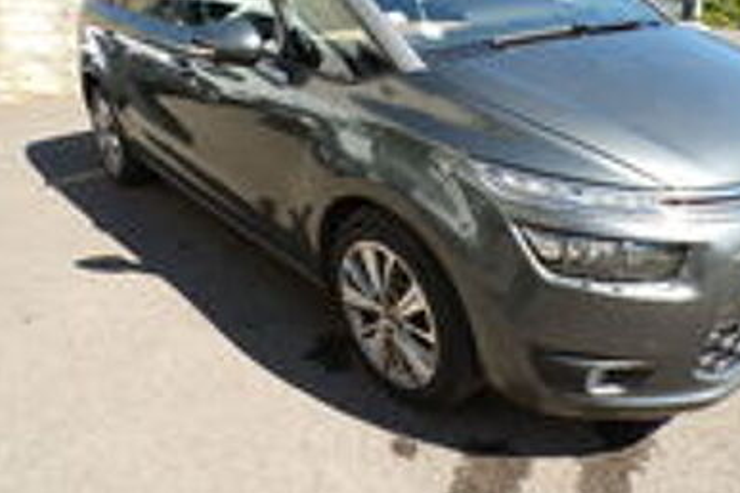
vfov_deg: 42.1
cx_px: 453
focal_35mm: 31
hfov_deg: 59.7
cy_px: 191
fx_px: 637
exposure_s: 1/140
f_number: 5.8
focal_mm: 4.3
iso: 100
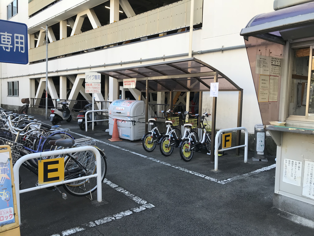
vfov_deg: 49.7
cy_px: 118
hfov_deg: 63.4
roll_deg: -1.6
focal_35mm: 28
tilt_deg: -3.3
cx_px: 157
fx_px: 254
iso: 20
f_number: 1.8
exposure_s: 1/329
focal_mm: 3.99
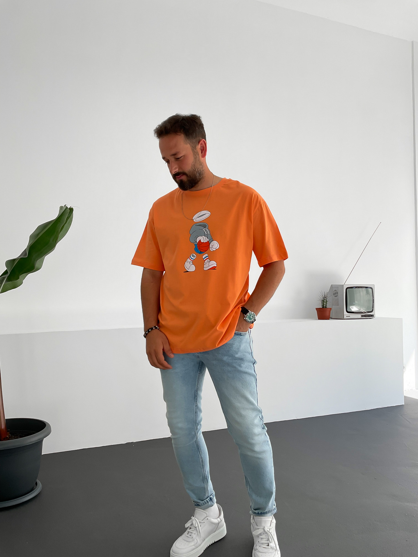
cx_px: 209
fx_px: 467
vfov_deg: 61.7
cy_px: 278
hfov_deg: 48.2
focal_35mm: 29
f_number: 1.8
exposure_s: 1/160
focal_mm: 3
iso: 16
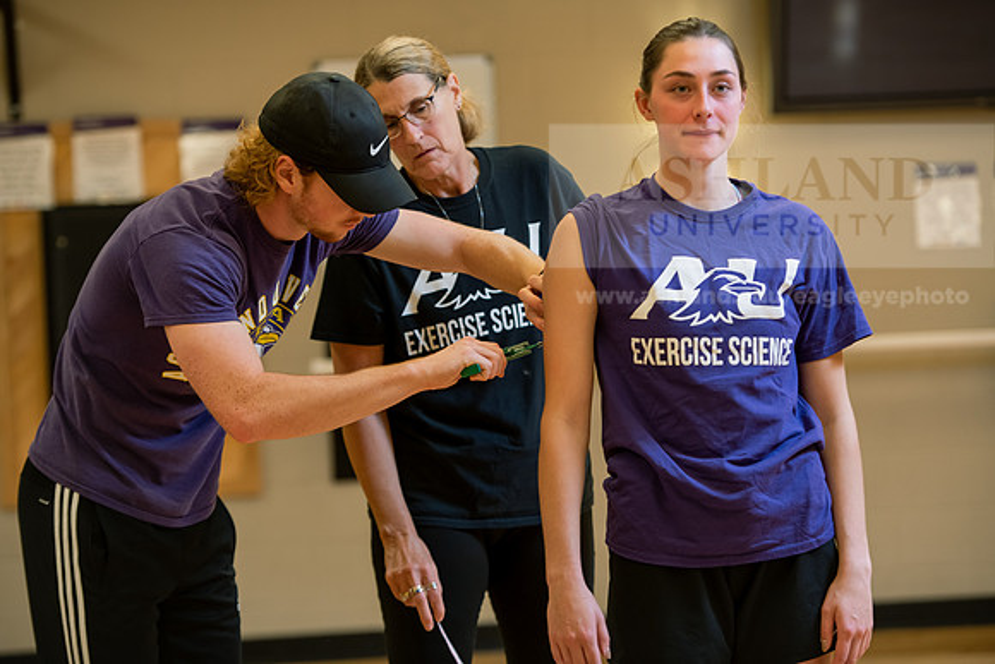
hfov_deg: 17.1
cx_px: 498
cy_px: 332
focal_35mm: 120
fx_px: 3317
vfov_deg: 11.4
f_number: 3.2
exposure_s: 1/160
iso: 500
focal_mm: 120
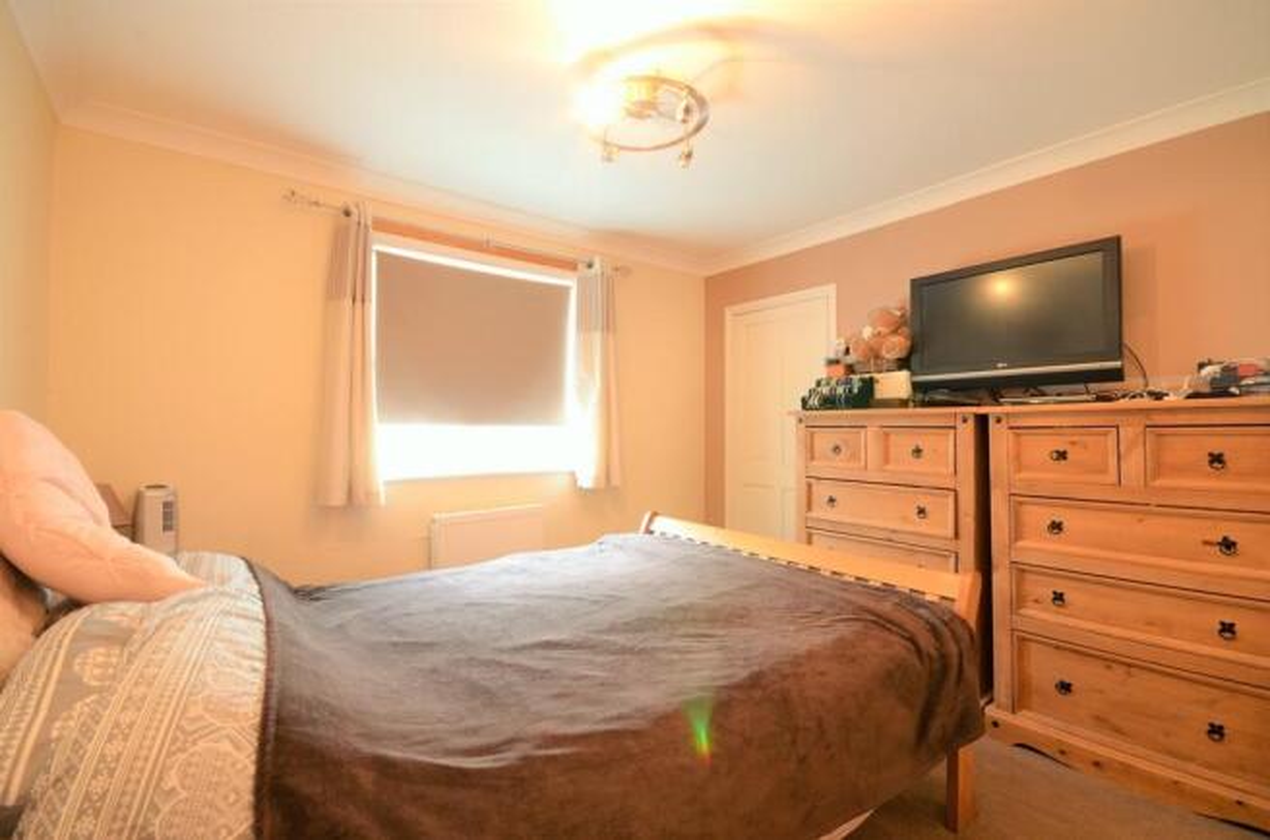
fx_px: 528
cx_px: 635
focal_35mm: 15
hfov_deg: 100.5
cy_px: 420
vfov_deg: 77.0
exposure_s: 1.6
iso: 400
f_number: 8
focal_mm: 10
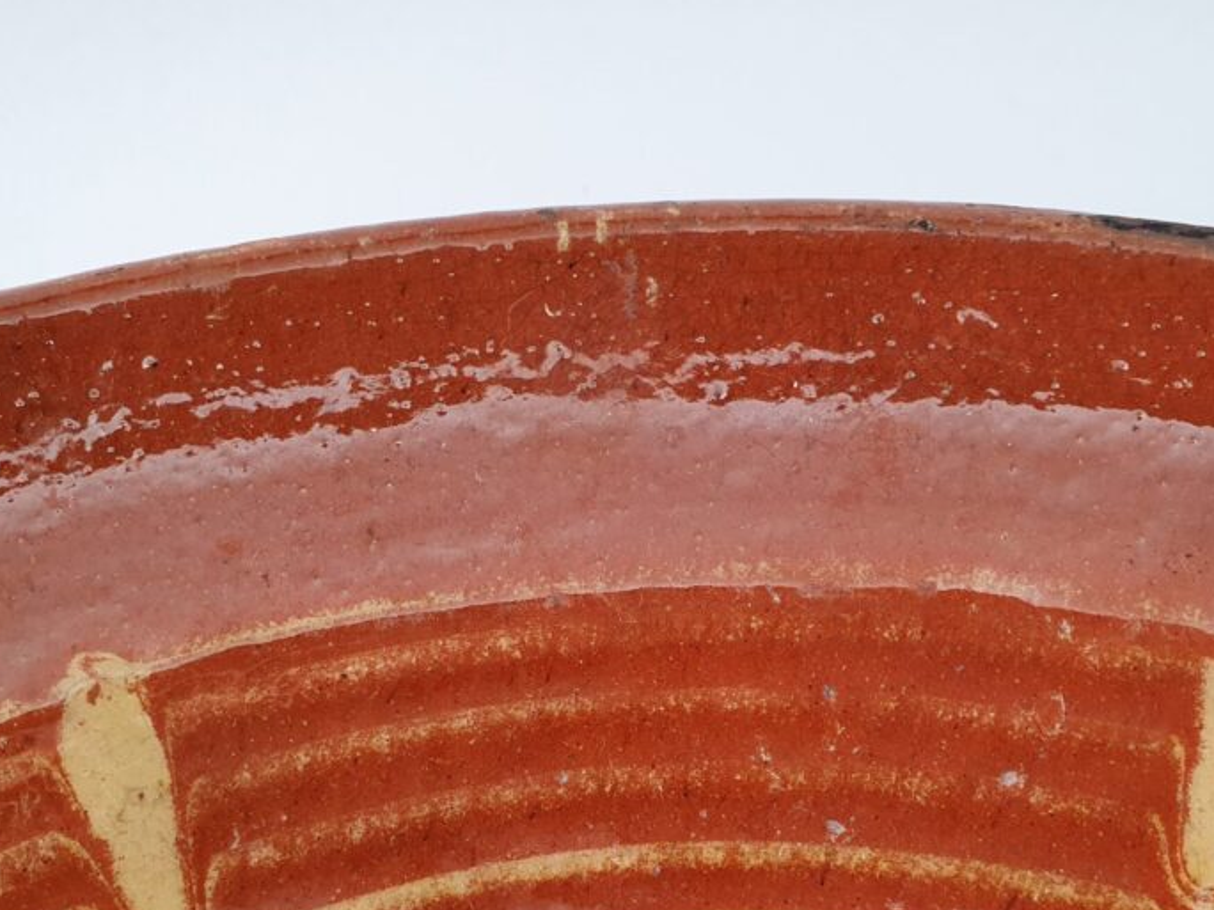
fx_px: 1333
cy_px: 598
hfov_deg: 48.9
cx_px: 660
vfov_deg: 37.4
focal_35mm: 38
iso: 200
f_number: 2.4
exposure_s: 1/100
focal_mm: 4.32
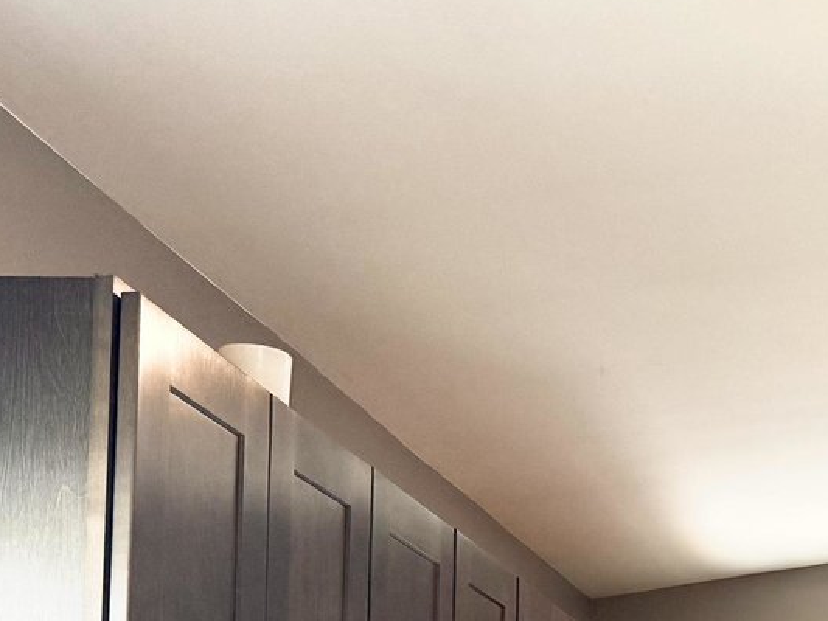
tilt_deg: +2.8
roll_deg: -0.6
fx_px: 1723
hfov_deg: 24.6
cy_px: 834
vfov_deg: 18.8
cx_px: 985
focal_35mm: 72
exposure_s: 1/158
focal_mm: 6.76
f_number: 1.78
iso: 200
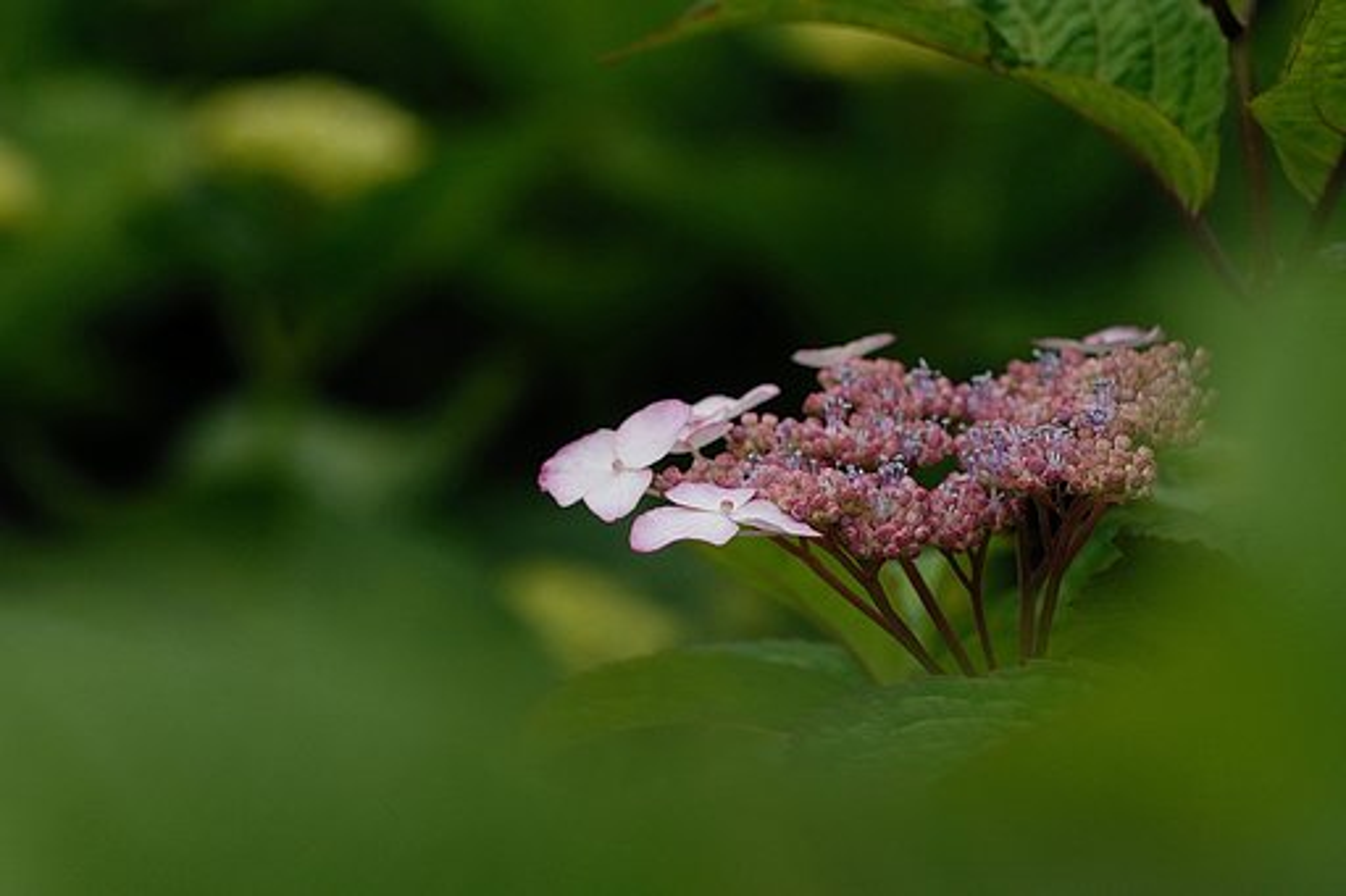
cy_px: 448
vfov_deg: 6.1
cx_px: 673
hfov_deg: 9.2
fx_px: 8409
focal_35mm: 225
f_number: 5
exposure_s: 1/200
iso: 200
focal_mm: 150
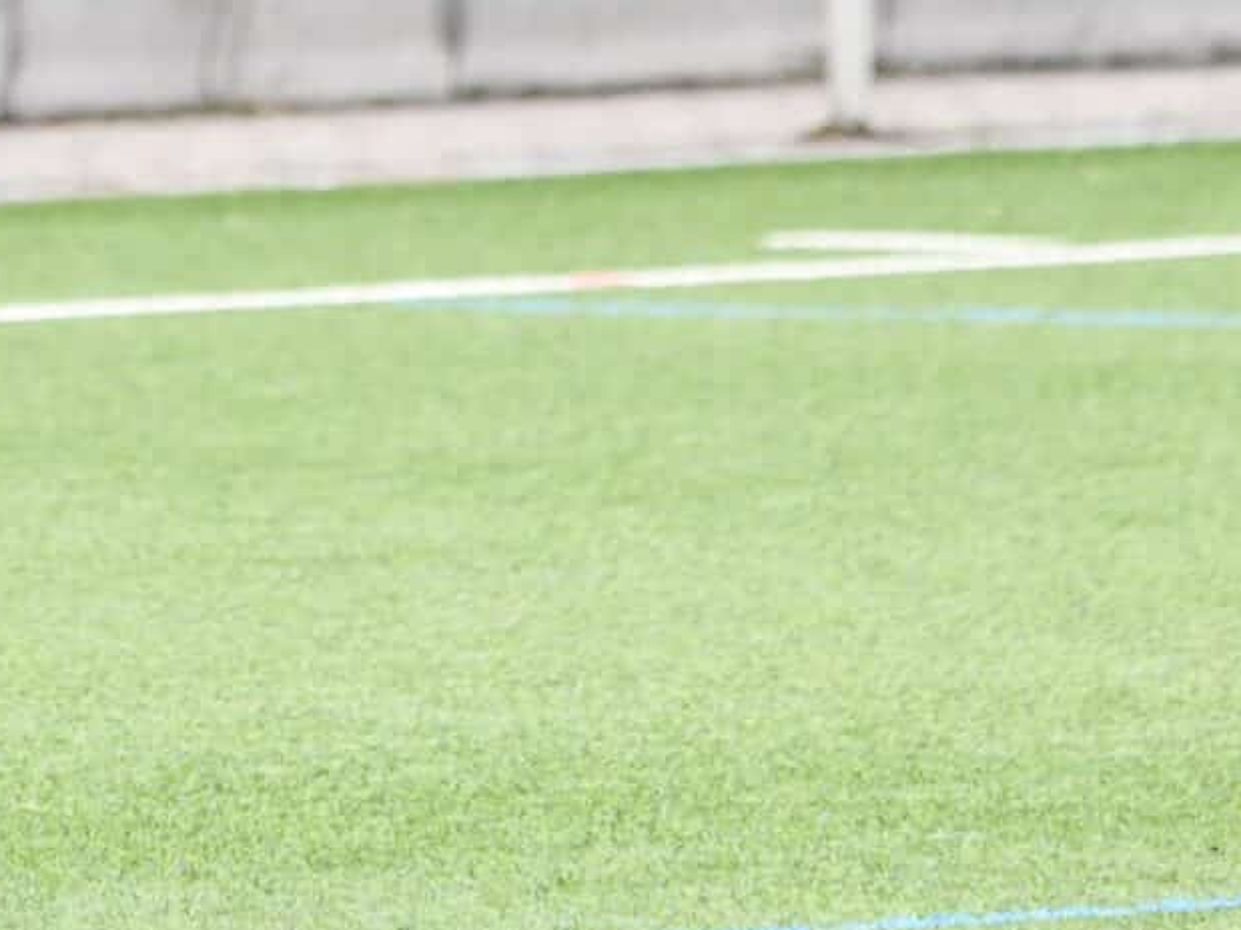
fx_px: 26237
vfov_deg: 2.0
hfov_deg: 2.7
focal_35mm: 732
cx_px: -152
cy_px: -382
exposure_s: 1/1600
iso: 3200
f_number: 5.3
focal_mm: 230
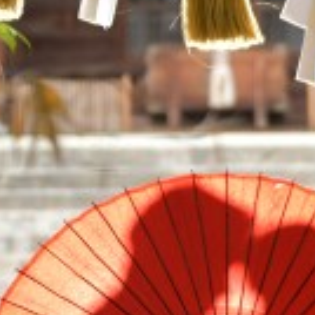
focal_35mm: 405
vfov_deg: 4.3
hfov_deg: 4.3
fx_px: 4170
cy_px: 288
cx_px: 226
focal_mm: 80
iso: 100
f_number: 7.1
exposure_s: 1/200
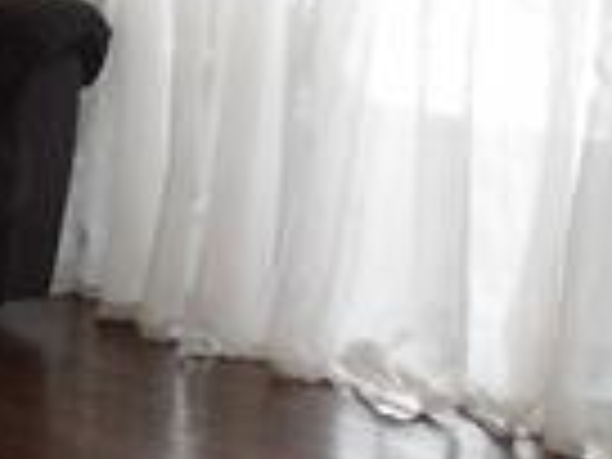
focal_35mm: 113
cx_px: -536
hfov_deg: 14.9
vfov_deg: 12.5
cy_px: -205
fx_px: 1998
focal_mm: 4.3
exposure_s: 1/33
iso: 121
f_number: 3.2
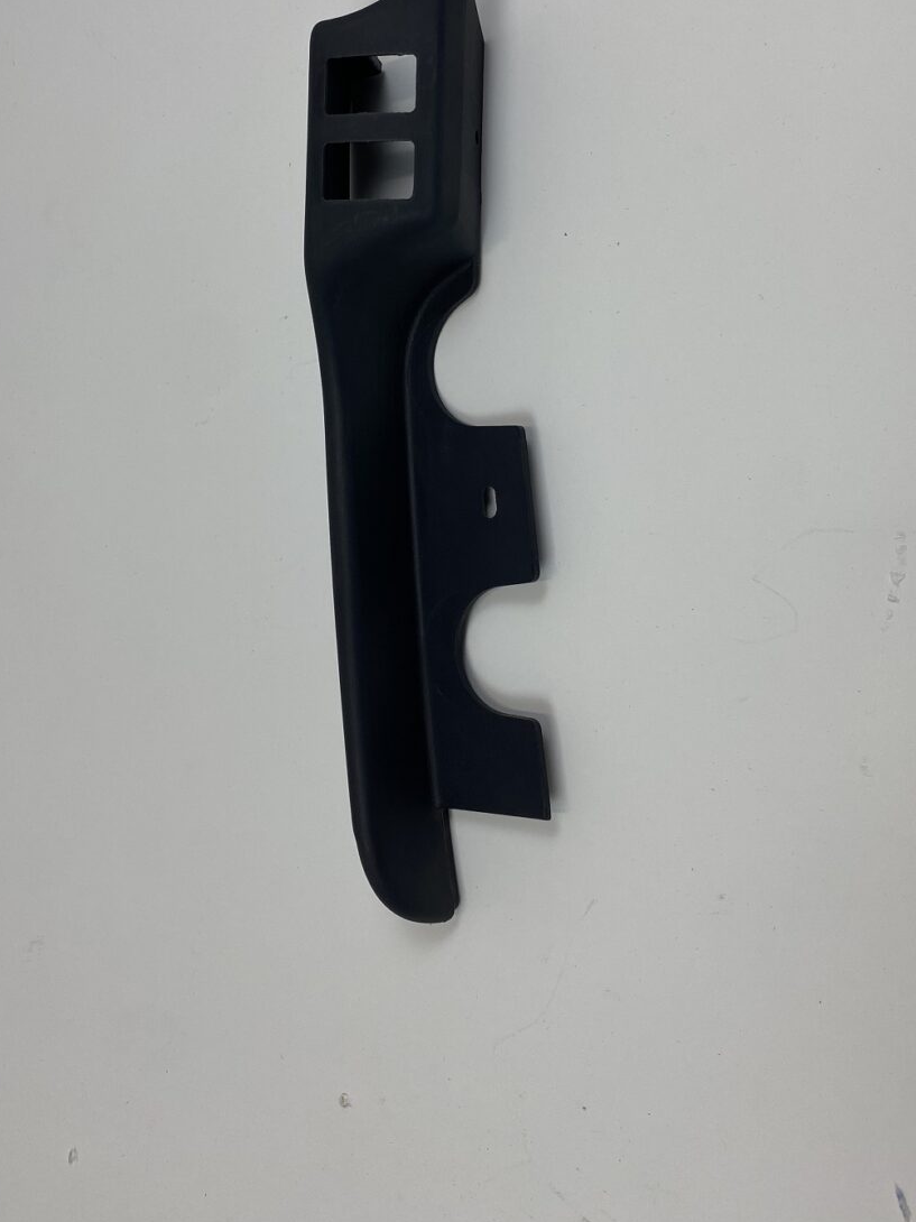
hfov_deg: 40.7
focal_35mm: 35
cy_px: 424
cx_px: 492
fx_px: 1235
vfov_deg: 51.8
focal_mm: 4.25
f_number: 1.8
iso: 32
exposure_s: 1/104
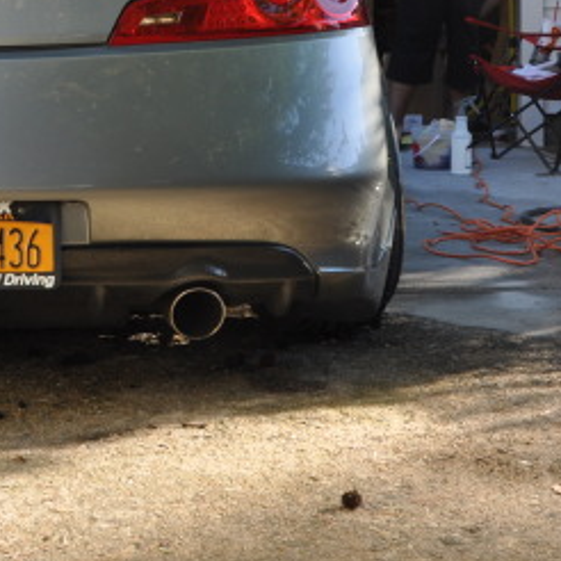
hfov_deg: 18.5
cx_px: -15
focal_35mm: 91
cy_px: 60
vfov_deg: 18.8
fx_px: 1669
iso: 200
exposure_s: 1/80
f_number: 9
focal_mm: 22
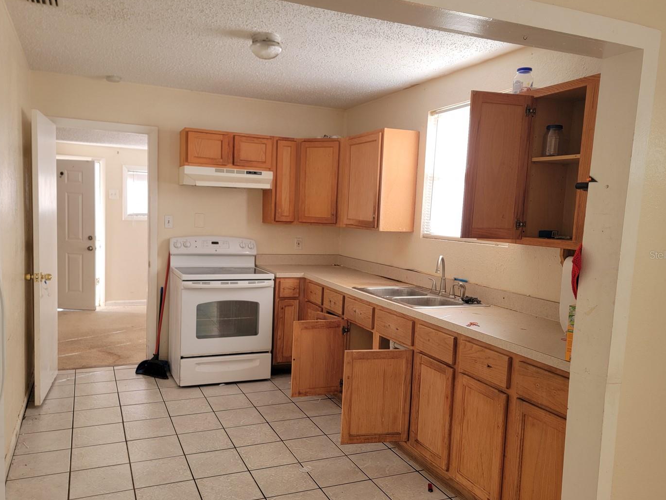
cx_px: 307
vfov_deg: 49.8
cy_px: 255
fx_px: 539
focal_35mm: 28
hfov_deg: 63.3
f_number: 1.8
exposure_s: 1/120
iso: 64
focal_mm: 6.7
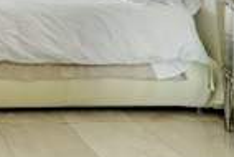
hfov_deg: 27.8
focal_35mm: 56
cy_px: -63
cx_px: -91
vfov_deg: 21.4
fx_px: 362
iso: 640
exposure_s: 1/50
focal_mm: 16.5
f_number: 13
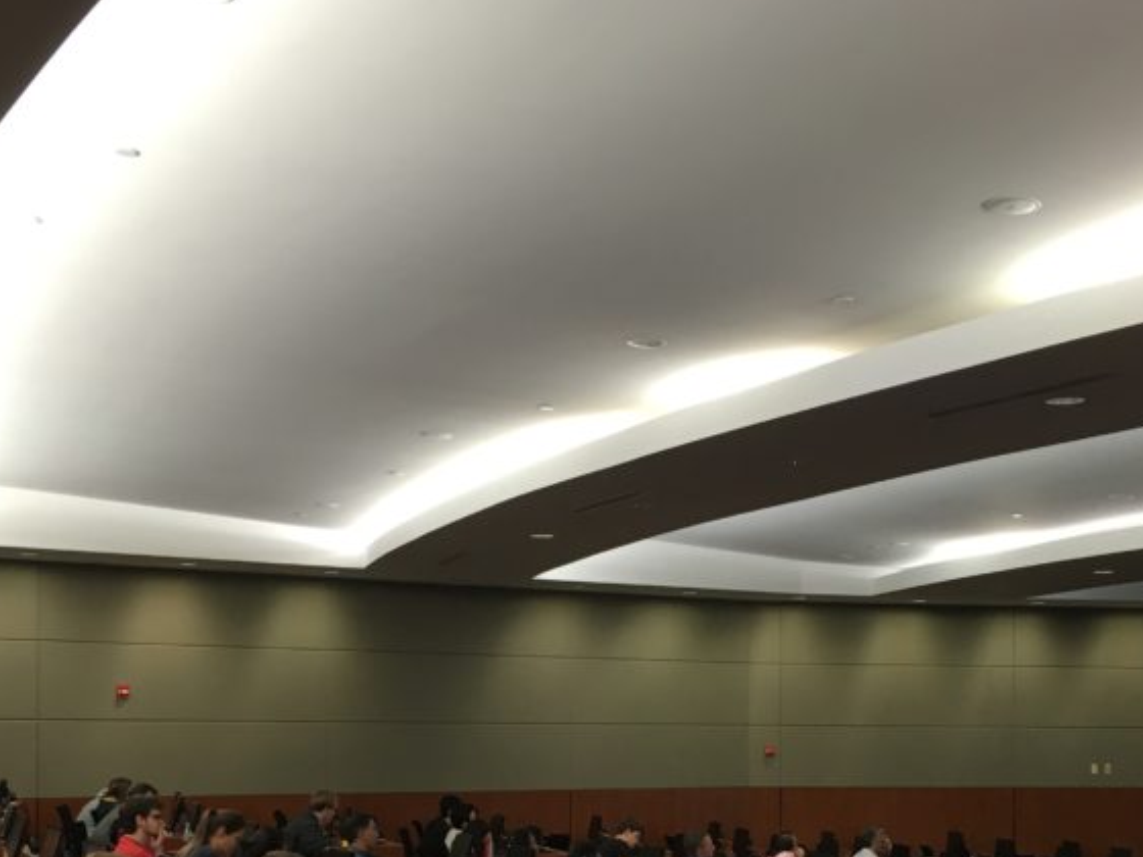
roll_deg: +0.2
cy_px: 706
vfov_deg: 26.9
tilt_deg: +0.8
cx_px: 569
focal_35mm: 53
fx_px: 1750
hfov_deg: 36.2
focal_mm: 4.15
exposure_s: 1/30
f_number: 2.2
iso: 64
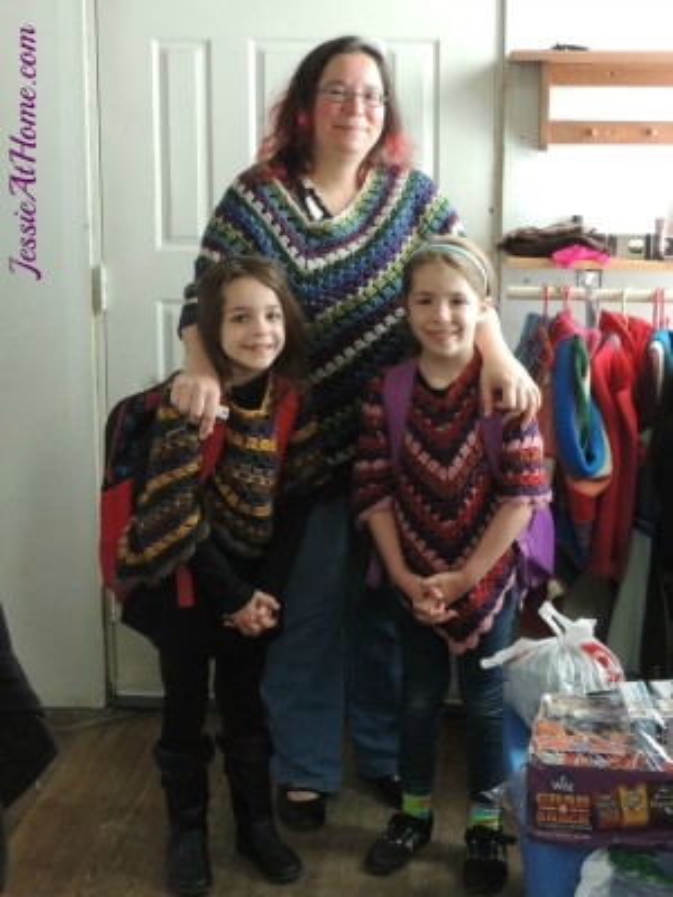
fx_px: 1115
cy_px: 448
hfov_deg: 33.6
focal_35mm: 43
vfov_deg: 43.9
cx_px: 336
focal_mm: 7.6
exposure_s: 1/25
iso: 400
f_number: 3.4
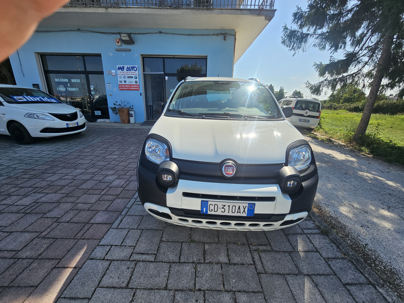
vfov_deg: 89.9
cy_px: 152
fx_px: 152
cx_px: 202
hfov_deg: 106.2
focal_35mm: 13
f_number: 2.2
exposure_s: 1/2016
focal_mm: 2.2
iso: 50
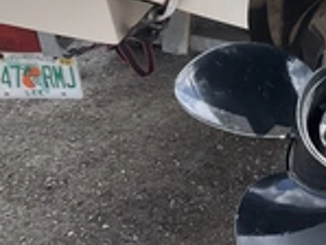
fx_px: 735
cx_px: 339
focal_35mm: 78
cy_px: 155
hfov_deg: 23.7
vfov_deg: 18.9
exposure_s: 1/642
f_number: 1.8
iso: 25
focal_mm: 3
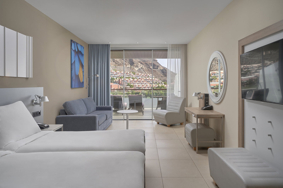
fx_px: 170
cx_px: 142
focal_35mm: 22
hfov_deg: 79.6
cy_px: 94
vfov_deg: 58.1
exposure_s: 1/125
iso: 100
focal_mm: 21.6
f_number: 5.6
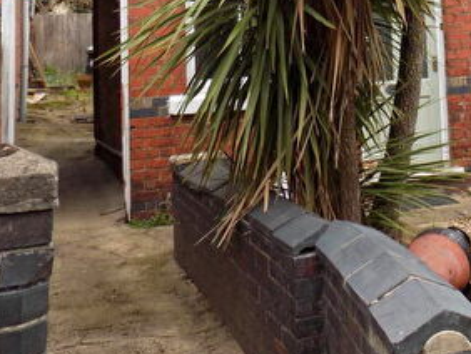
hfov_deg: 31.2
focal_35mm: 57
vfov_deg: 24.0
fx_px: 776
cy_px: -39
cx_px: 471
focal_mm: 4
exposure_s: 1/160
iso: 80
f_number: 3.1
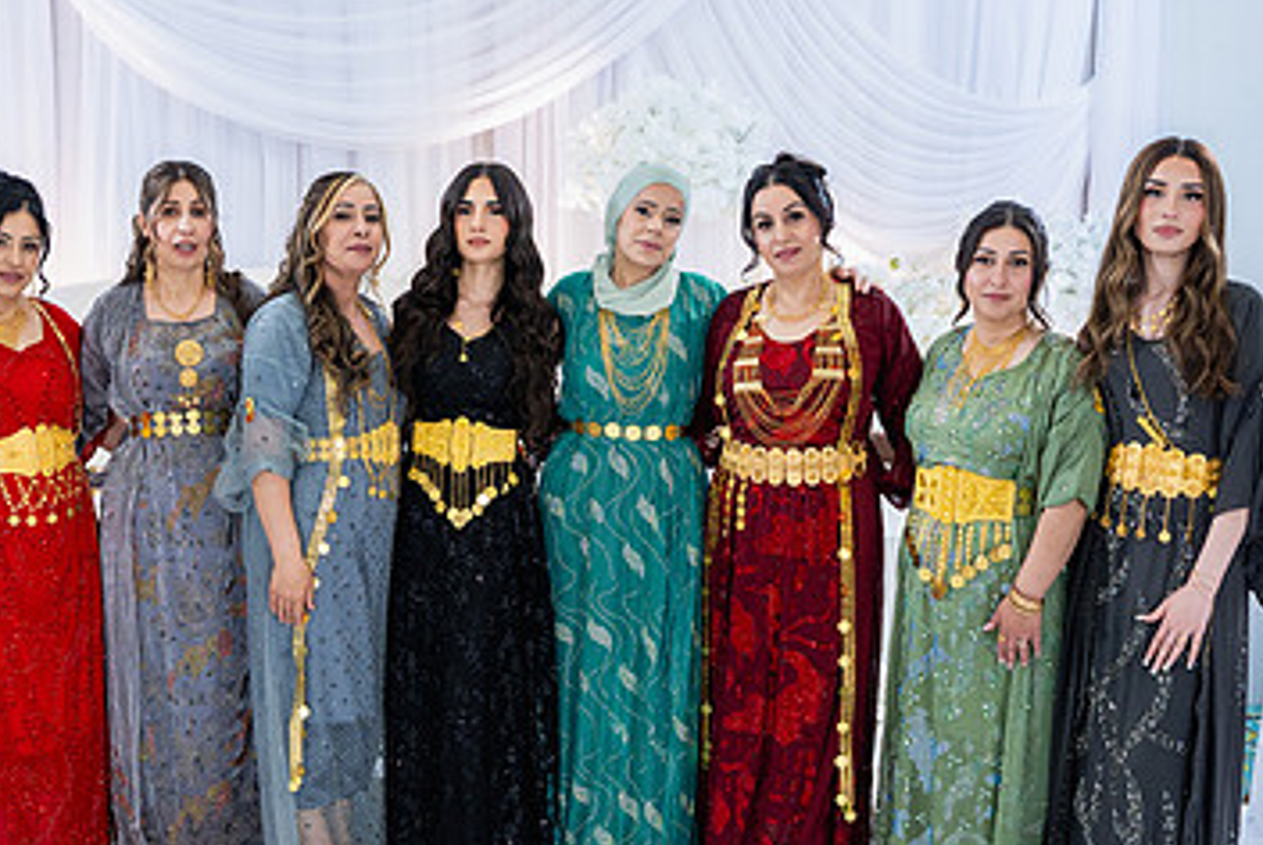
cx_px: 440
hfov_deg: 42.2
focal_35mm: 46
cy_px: 485
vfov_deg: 29.3
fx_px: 1615
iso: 640
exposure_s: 1/160
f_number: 2.8
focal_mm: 28
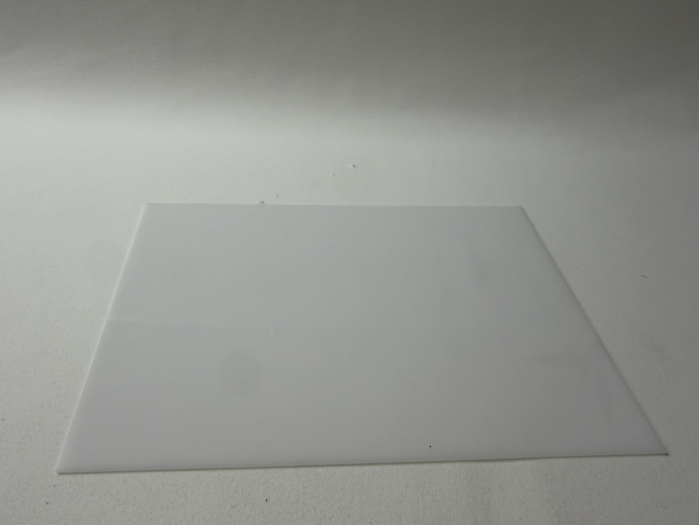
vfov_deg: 56.8
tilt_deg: -41.5
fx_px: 485
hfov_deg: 71.6
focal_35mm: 24
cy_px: 262
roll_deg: -4.3
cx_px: 350
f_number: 2.2
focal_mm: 2.22
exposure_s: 1/100
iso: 80
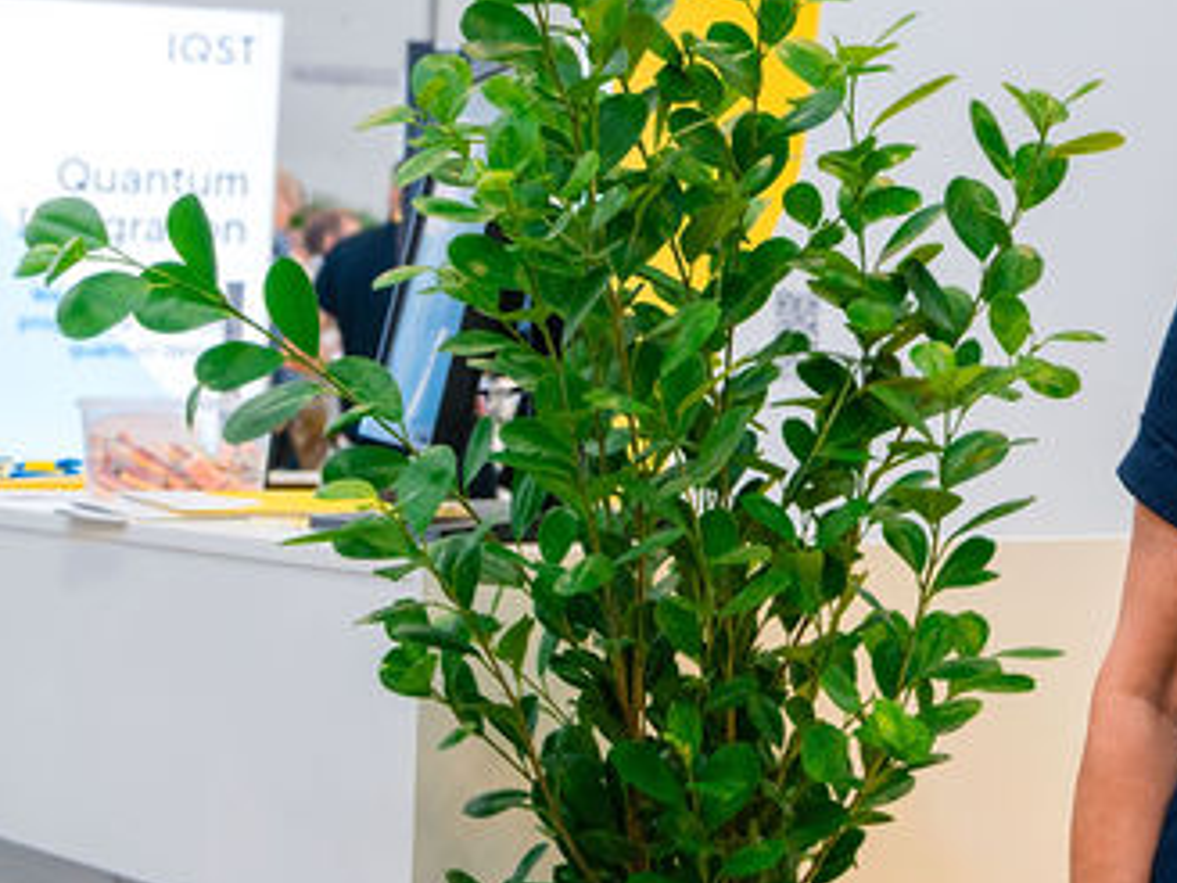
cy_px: 27
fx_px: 3876
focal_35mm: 114
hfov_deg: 16.4
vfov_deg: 12.8
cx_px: 1489
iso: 1000
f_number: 5
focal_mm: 38
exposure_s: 1/50
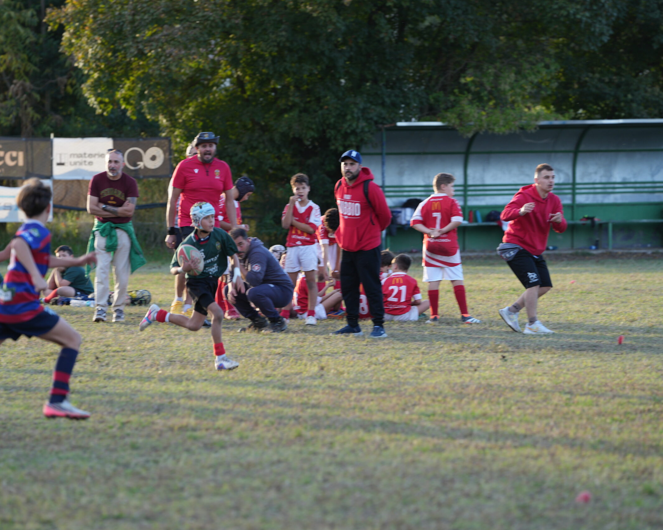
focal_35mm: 226
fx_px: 4435
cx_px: 284
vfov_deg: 6.8
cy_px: 265
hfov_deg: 8.5
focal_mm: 200
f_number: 3.5
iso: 250
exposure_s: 1/320
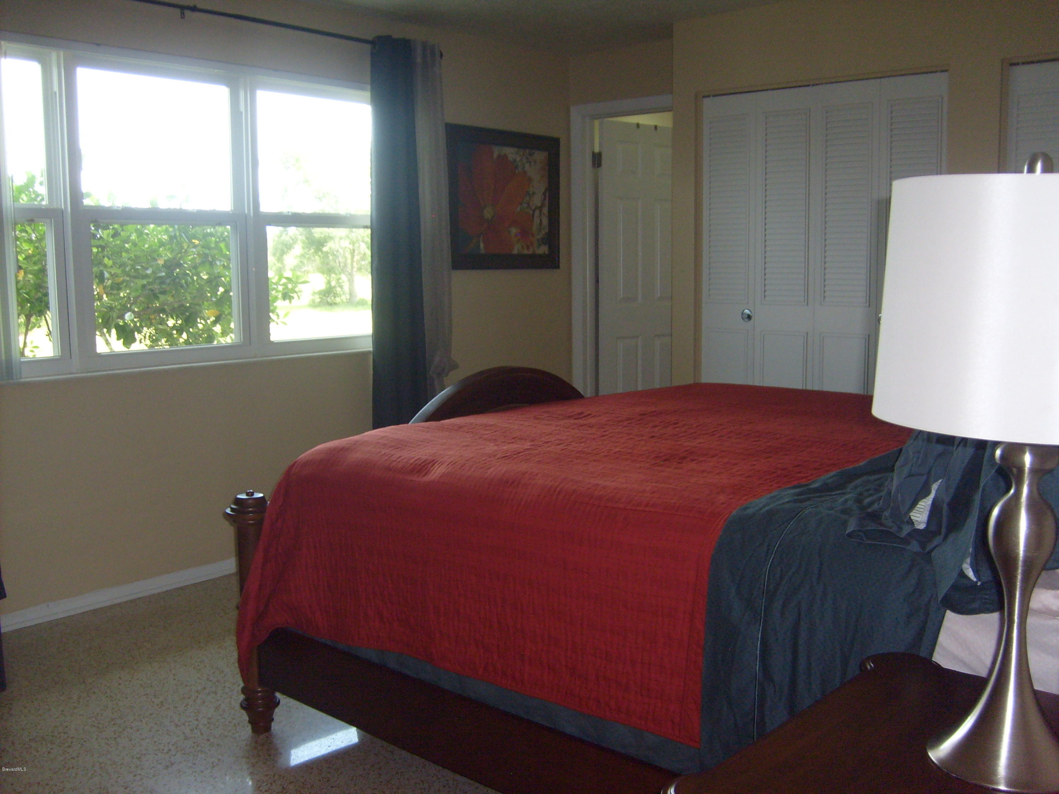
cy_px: 397
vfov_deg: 40.7
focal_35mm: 35
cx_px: 530
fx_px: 1071
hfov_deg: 52.6
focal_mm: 5.8
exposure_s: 1/45
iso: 100
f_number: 2.8
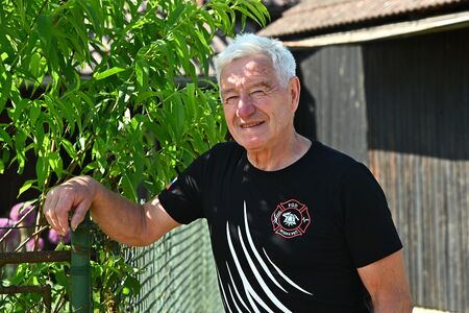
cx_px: 234
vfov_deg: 9.1
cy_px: 156
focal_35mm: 150
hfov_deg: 13.7
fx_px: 1954
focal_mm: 150
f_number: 11
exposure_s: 1/1000
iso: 1600
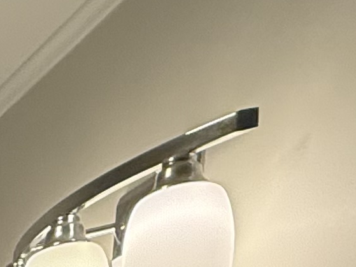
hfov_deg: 13.5
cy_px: 721
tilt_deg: -5.8
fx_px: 1038
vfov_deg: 11.2
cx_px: -522
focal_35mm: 101
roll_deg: -2.0
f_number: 2.2
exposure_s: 1/120
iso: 200
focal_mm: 2.22
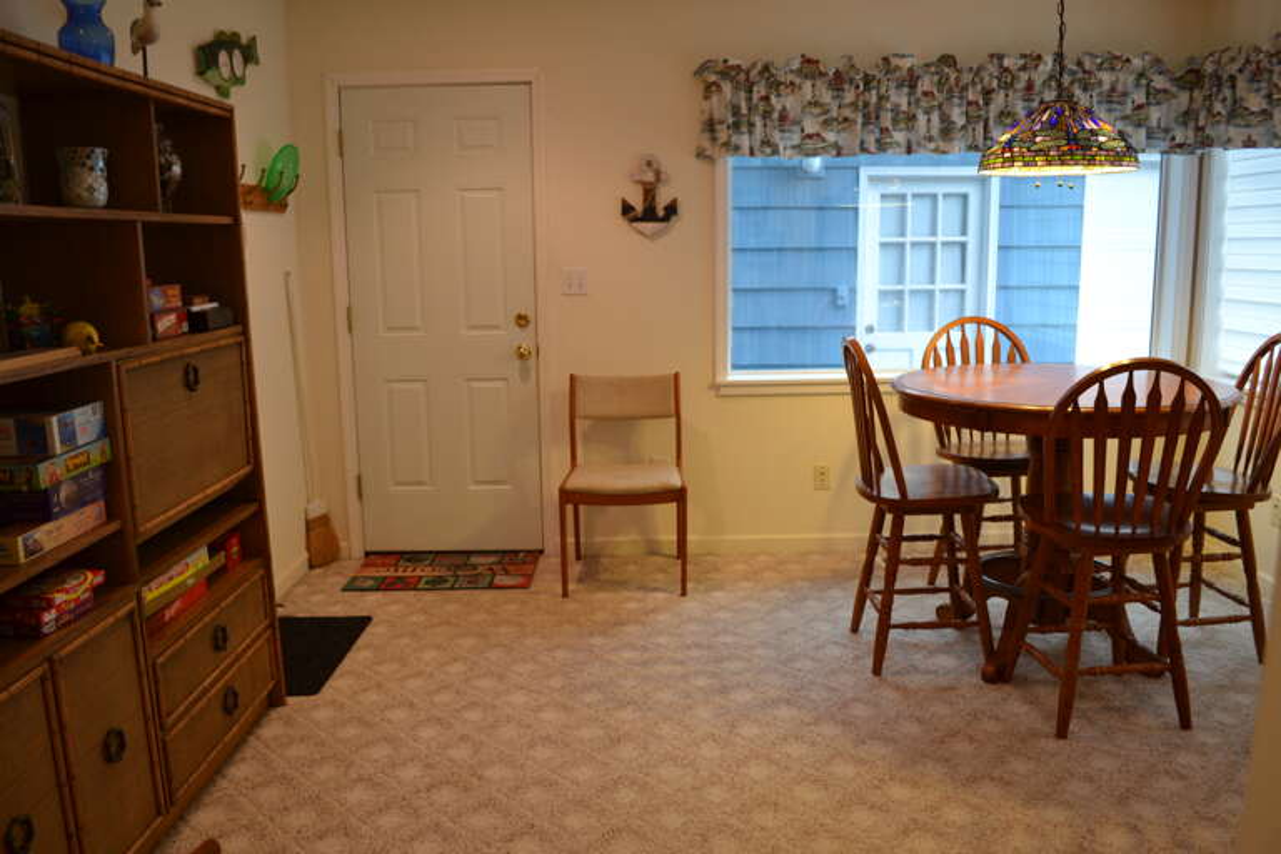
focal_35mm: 27
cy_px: 427
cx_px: 640
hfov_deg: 67.4
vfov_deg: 47.9
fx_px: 961
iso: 400
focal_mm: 18
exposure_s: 1/40
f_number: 3.5
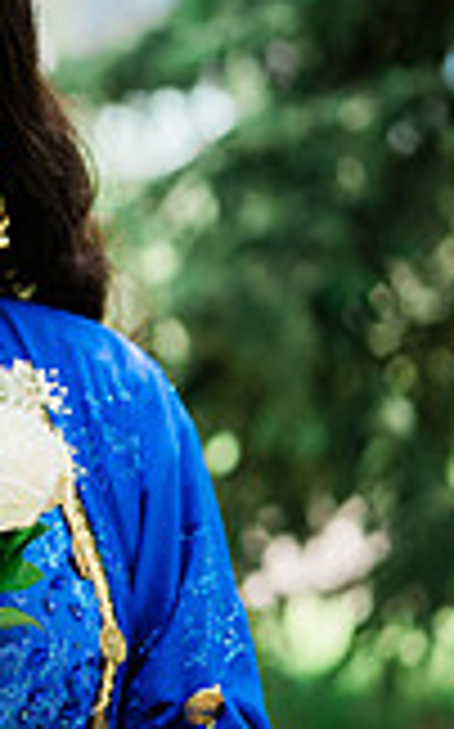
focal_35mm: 99
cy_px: 346
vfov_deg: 21.0
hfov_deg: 12.8
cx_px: -139
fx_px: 1963
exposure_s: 1/1000
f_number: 1.2
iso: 125
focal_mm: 35
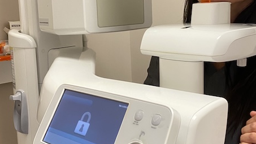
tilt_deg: -9.2
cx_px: 149
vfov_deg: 23.9
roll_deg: +2.7
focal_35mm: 50
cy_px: 48
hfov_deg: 41.2
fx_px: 339
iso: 250
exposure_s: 1/60
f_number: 1.8
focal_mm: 4.25
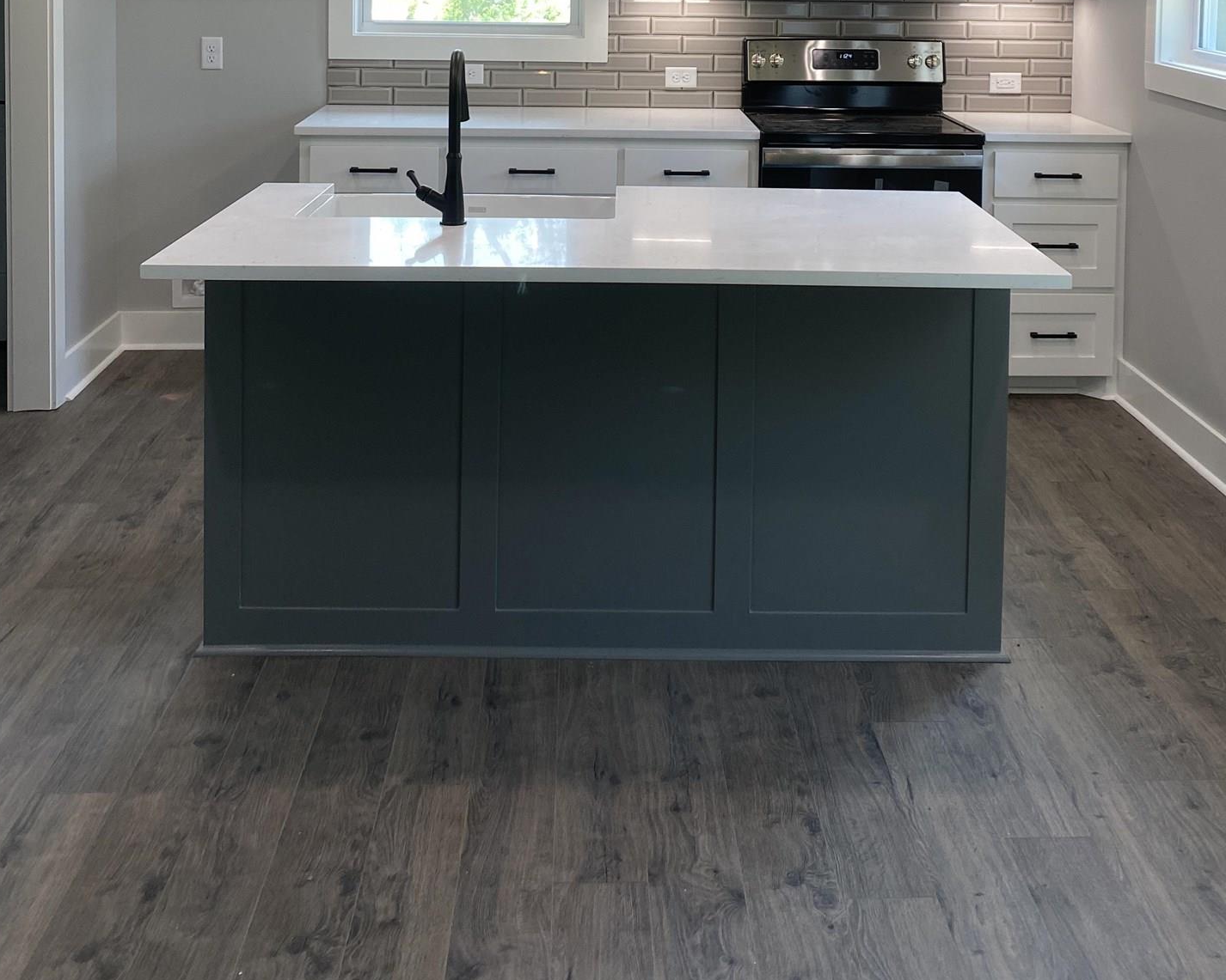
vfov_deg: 33.8
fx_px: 1488
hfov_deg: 44.7
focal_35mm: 41
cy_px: 36
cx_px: 662
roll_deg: -0.3
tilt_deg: -1.9
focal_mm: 4.25
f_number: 1.8
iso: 64
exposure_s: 1/120
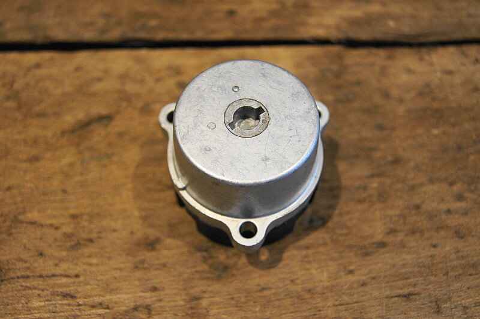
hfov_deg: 43.7
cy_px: 160
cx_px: 240
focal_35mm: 45
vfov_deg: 29.8
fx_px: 599
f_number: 4.5
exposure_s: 1/50
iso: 500
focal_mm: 30
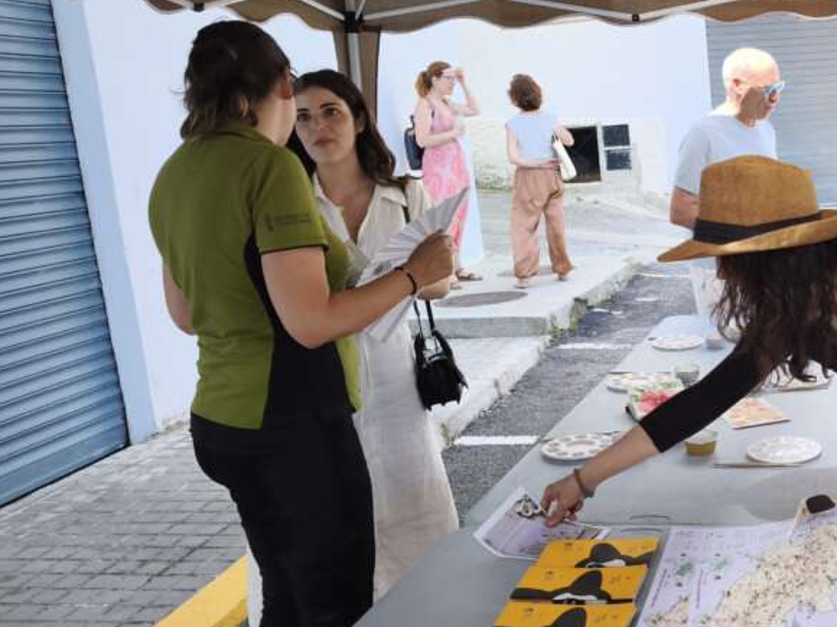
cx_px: 750
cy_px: 299
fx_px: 1016
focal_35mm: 42
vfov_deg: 34.3
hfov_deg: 41.3
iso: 50
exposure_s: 1/729
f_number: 1.6
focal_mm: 6.57
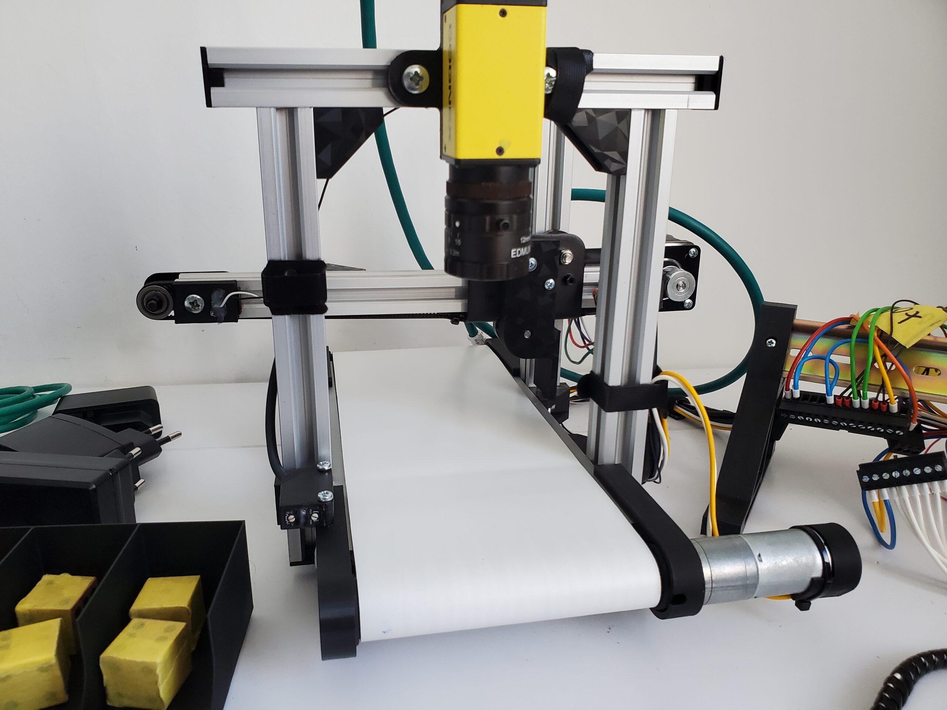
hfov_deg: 67.3
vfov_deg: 53.1
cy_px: 355
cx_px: 474
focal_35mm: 26
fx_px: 711
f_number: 2.4
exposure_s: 1/120
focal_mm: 4.3
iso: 320
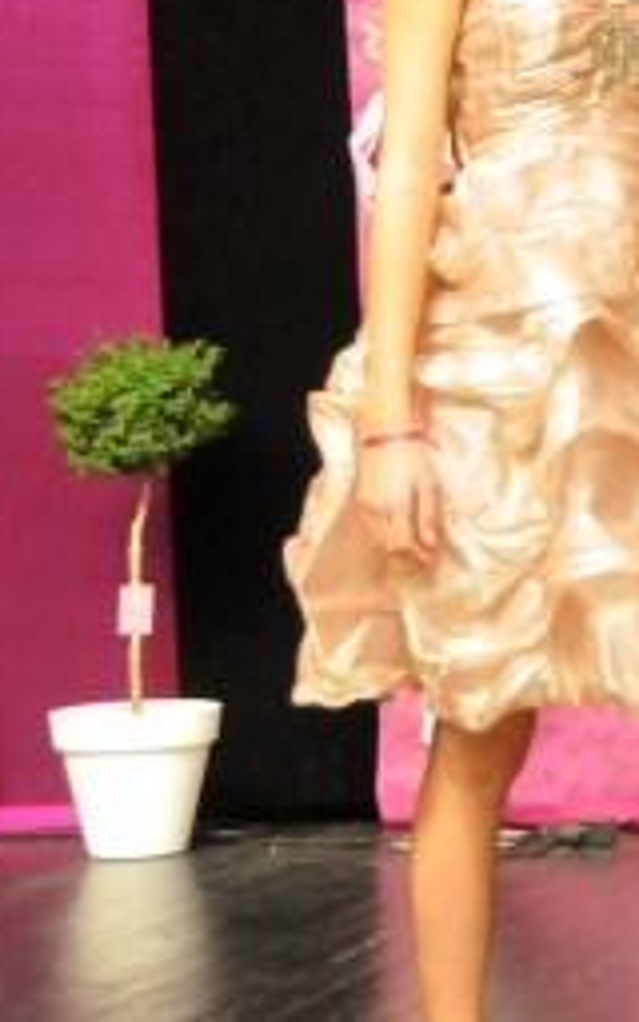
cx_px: 1274
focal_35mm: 117
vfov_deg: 17.8
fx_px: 3260
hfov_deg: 10.3
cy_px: 357
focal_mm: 28
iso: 3200
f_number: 4
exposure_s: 1/50
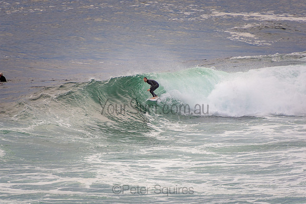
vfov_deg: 2.3
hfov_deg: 3.4
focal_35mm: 600
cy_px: 102
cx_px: 153
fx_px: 5101
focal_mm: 400
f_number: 5.6
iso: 360
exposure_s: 1/800
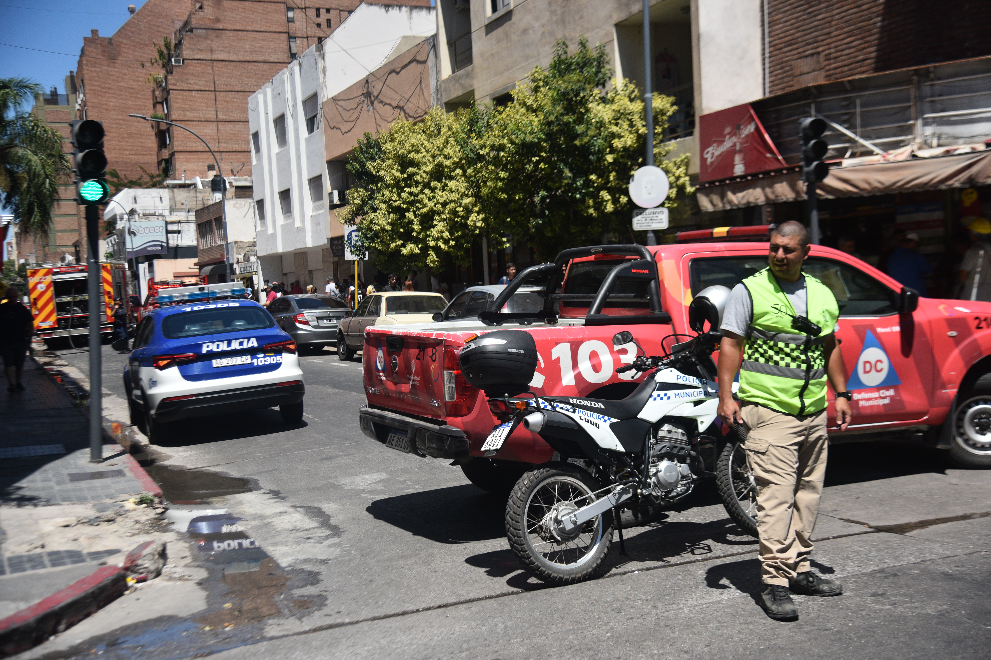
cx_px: 496
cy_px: 330
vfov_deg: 29.2
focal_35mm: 46
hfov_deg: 42.7
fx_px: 1266
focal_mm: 46
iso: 250
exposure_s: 1/6400
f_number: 4
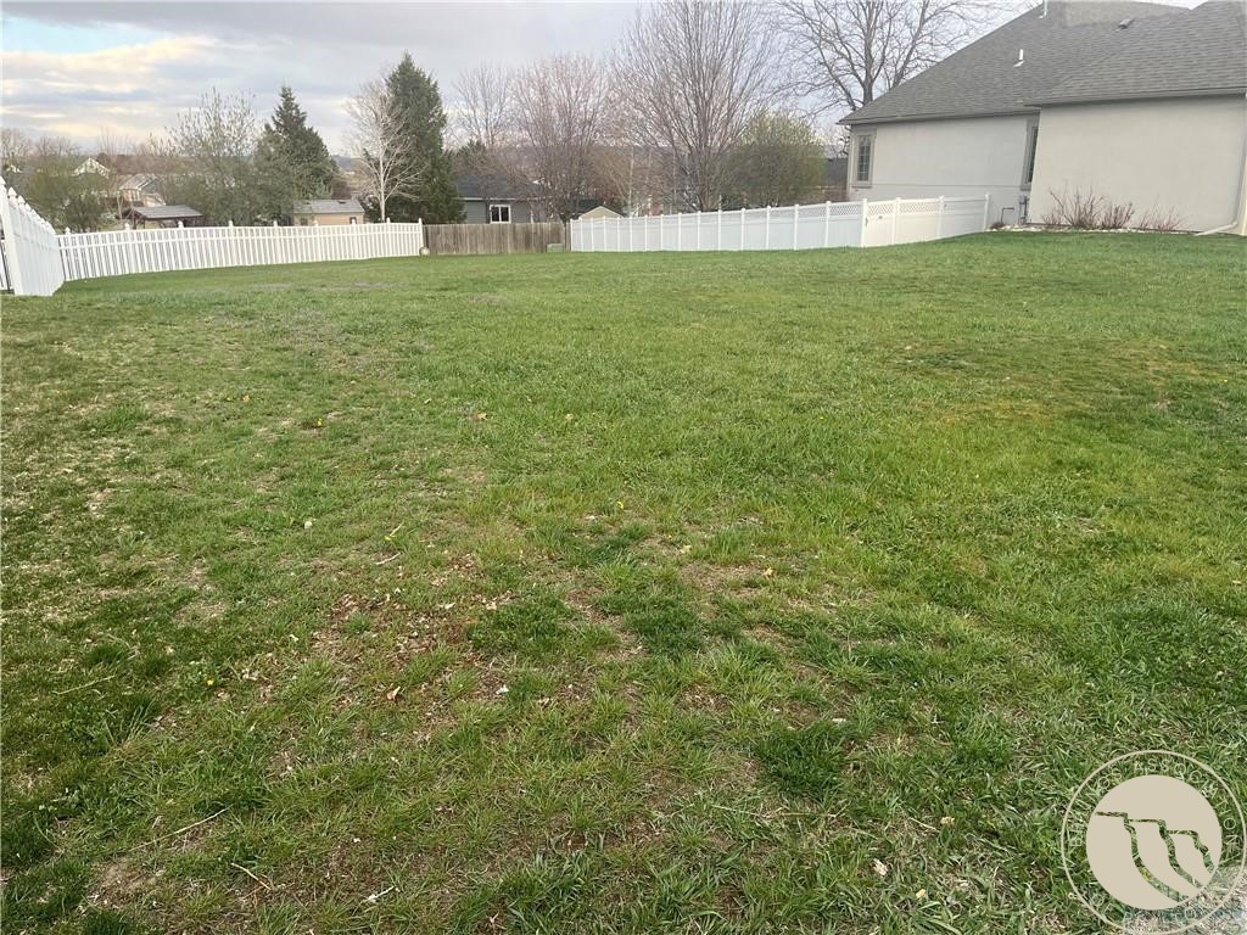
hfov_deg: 67.3
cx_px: 624
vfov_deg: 53.1
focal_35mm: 26
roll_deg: +0.2
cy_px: 468
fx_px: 937
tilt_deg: -16.2
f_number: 1.6
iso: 40
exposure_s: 1/177
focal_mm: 5.1
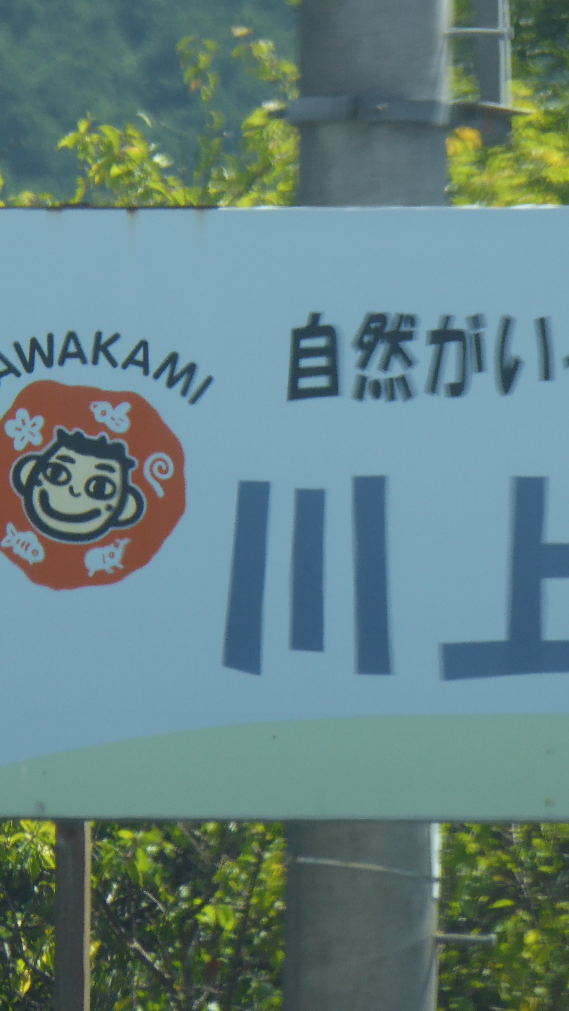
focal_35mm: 1163
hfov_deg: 1.0
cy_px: 506
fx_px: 31192
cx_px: 442
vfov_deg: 1.9
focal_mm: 129
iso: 100
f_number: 6.4
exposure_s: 1/125
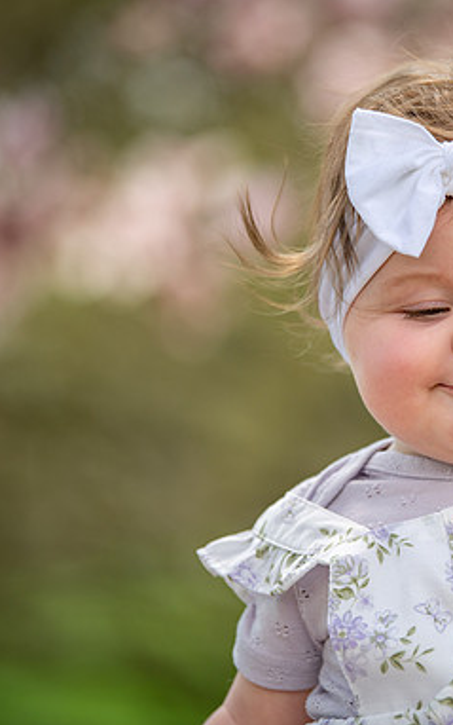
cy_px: 364
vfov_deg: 9.4
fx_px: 4421
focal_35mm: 224
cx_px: 468
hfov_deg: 5.8
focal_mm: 145
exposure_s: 1/1250
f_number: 2.8
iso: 320
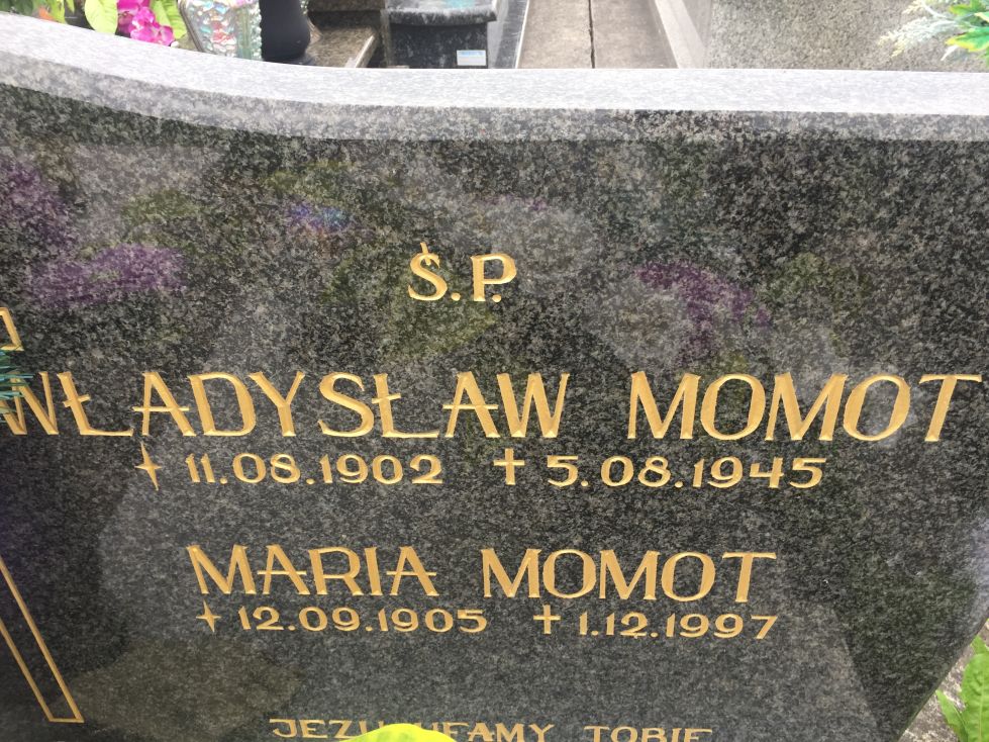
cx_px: 494
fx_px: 828
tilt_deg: -33.4
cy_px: 371
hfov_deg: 61.7
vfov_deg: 48.2
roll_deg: +0.0
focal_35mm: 29
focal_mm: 4.15
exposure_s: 1/100
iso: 32
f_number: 2.2
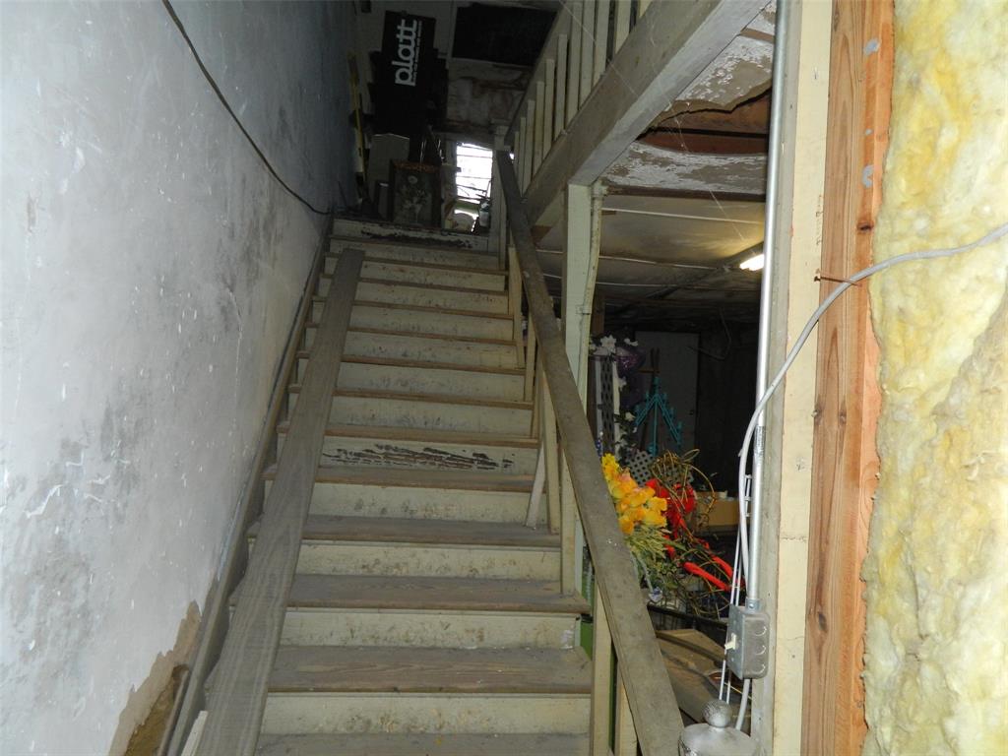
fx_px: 728
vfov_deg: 54.9
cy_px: 378
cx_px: 504
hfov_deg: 69.4
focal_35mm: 25
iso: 200
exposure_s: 1/30
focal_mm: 4.5
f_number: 3.1
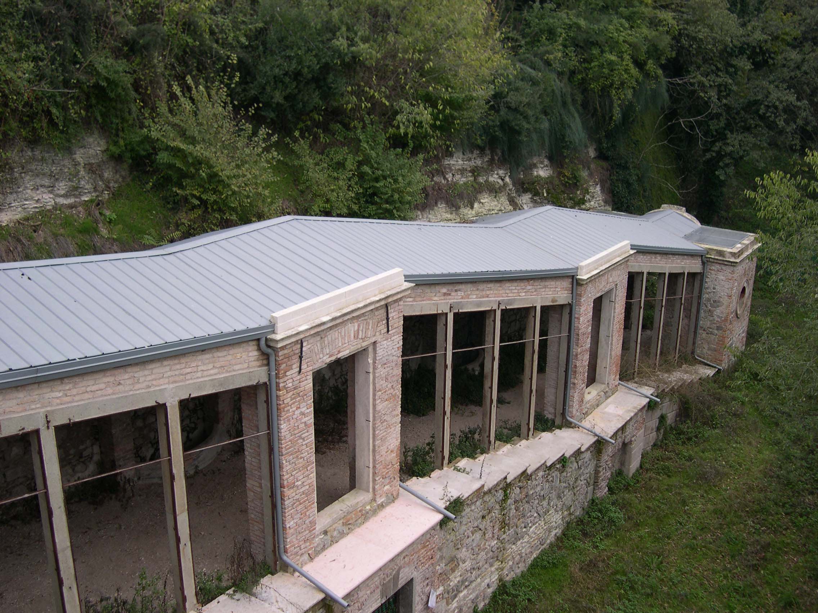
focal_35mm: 38
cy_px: 306
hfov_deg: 49.0
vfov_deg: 37.7
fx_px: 898
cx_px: 409
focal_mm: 8
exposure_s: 1/128
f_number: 2.8
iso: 100
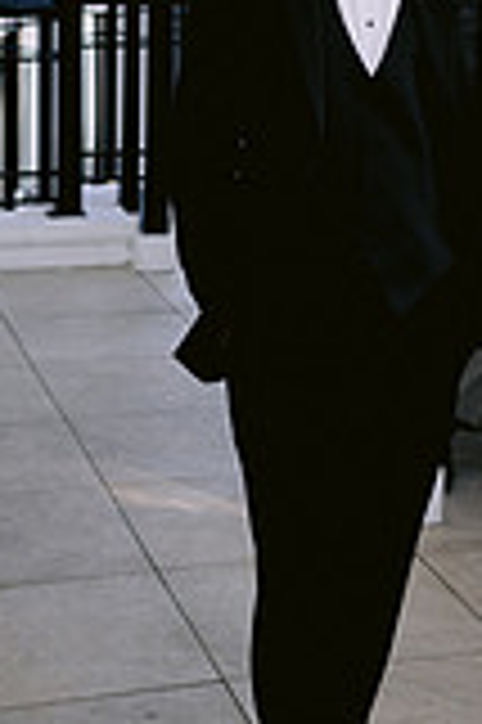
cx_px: 333
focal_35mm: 98
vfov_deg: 20.4
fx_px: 1972
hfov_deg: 13.9
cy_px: 54
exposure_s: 1/800
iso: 200
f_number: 2.8
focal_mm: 35
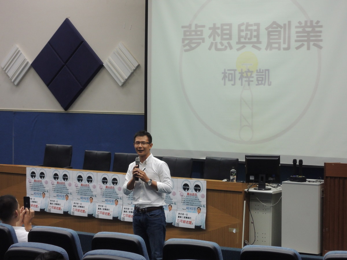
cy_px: 130
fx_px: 1002
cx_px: 174
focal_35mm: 100
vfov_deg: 14.8
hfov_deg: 19.6
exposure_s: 1/40
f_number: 4.9
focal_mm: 17.9
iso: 400
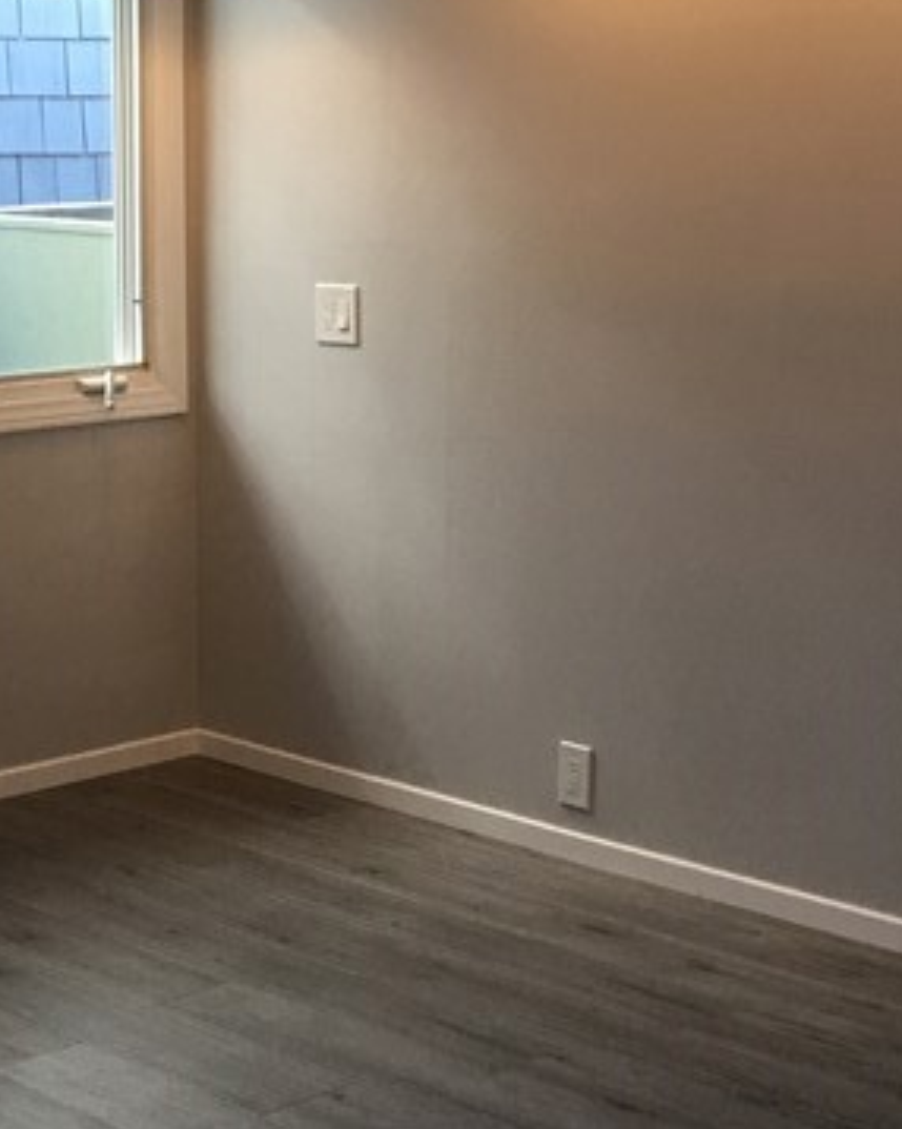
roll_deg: -0.1
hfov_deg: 18.9
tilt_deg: -7.2
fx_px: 2705
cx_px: 315
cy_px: 508
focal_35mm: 81
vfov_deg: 23.6
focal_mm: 4.15
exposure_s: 1/30
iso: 32
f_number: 2.2
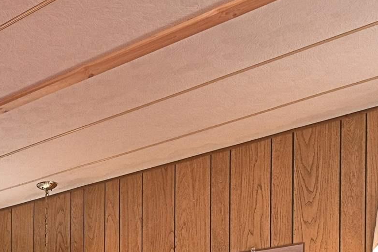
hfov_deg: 33.8
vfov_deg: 20.7
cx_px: 19
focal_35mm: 55
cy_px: 385
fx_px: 577
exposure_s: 1/40
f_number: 8
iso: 400
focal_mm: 14
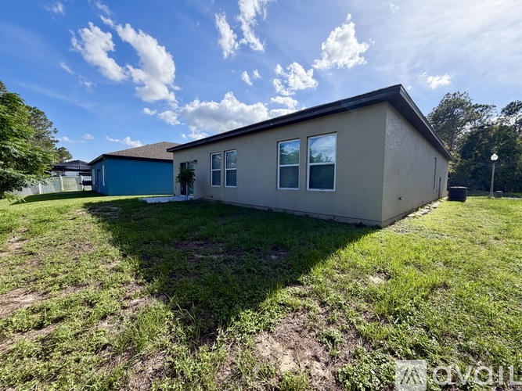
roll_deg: -1.0
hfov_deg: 102.1
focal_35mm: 14
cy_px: 196
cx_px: 261
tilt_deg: -4.3
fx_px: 211
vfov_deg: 85.7
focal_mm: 2.22
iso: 32
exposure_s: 1/888
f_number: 2.2
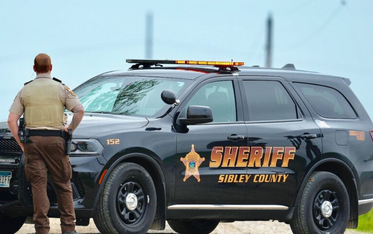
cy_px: 154
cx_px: 140
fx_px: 5908
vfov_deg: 2.3
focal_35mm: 581
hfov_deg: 3.6
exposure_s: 1/2000
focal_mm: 400
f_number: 4
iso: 250
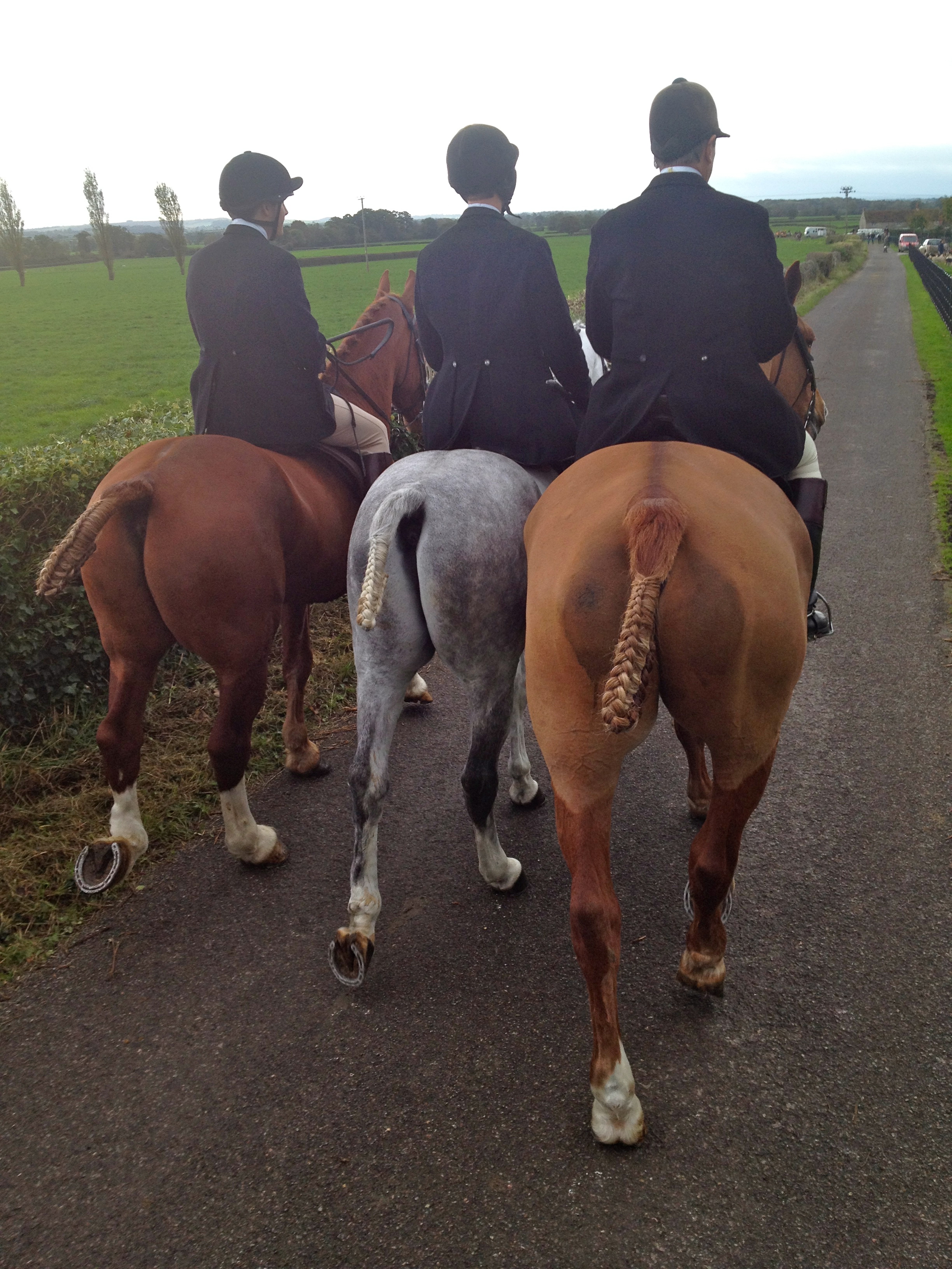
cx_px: 476
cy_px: 634
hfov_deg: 40.7
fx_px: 1283
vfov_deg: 52.6
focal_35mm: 35
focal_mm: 4.28
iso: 50
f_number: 2.4
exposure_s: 1/497
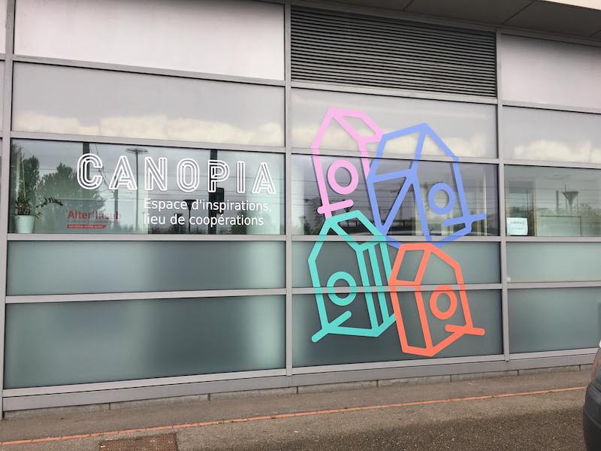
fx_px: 503
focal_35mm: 29
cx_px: 300
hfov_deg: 61.7
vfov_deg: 48.2
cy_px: 226
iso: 25
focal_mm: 4.15
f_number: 2.2
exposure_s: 1/207
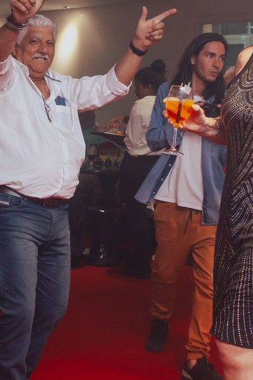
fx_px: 802
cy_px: 105
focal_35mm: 76
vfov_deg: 26.4
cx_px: 28
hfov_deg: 17.7
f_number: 2.8
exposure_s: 1/60
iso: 400
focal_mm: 23
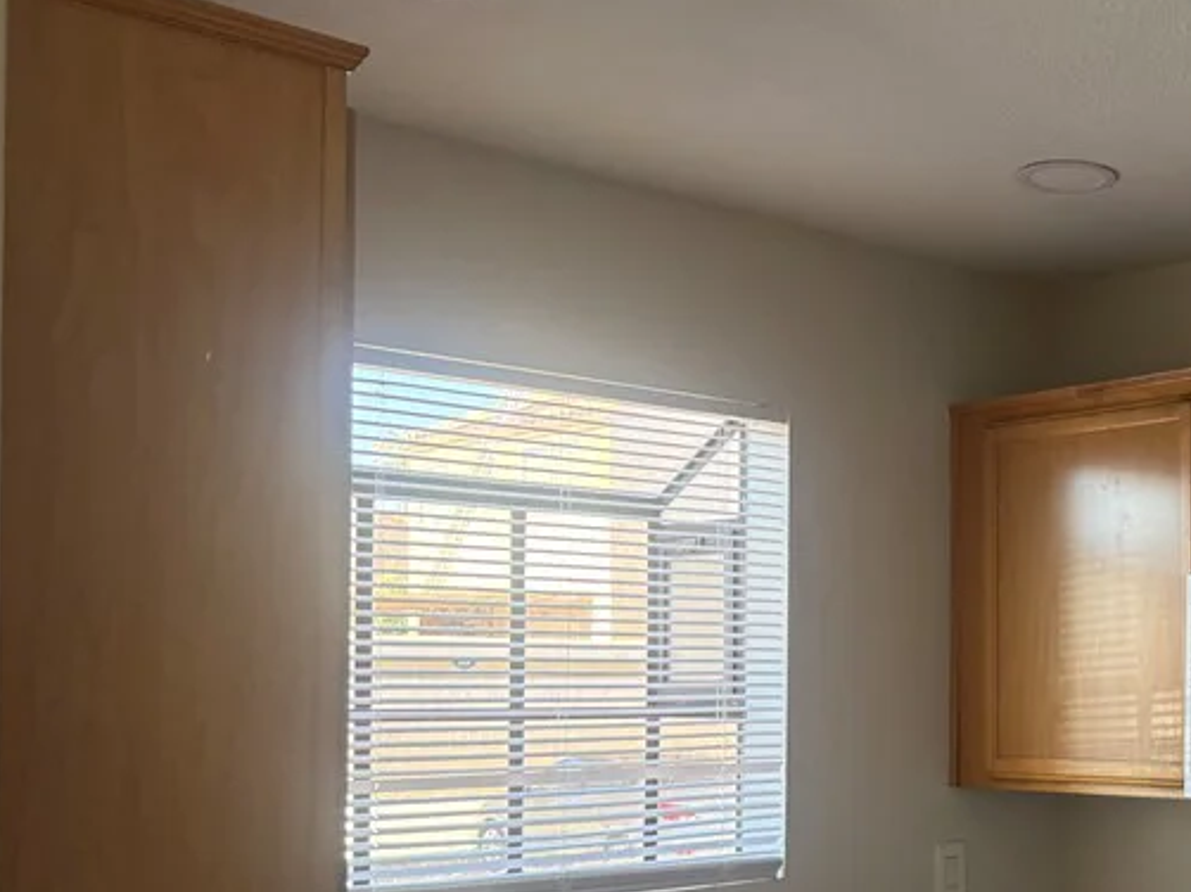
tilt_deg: +1.1
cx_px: 1151
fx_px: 1685
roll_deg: -2.0
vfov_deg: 29.2
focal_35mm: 49
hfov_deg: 35.7
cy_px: 655
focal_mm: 6.76
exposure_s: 1/178
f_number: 1.78
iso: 200
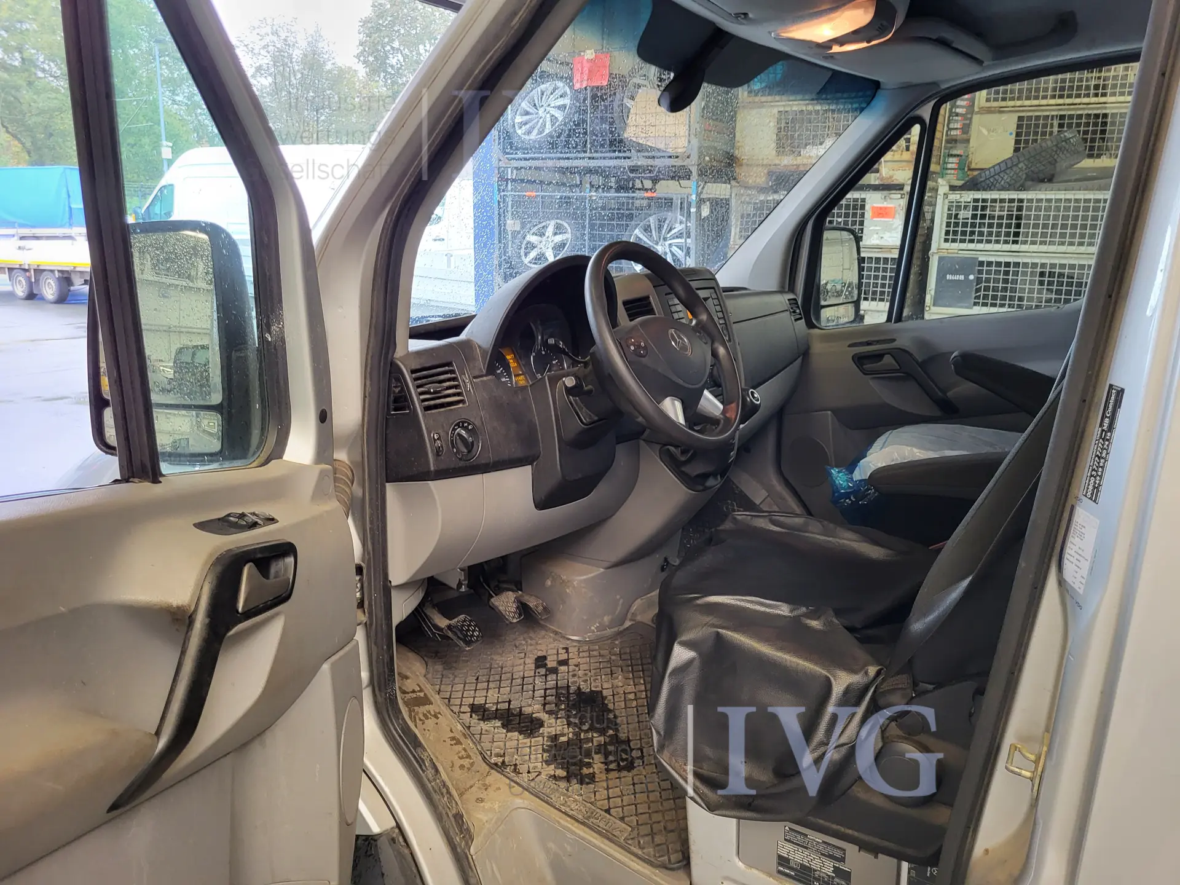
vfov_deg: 53.1
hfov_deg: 67.3
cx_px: 590
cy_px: 442
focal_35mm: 26
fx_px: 886
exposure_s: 1/50
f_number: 1.8
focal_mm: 5.4
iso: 200
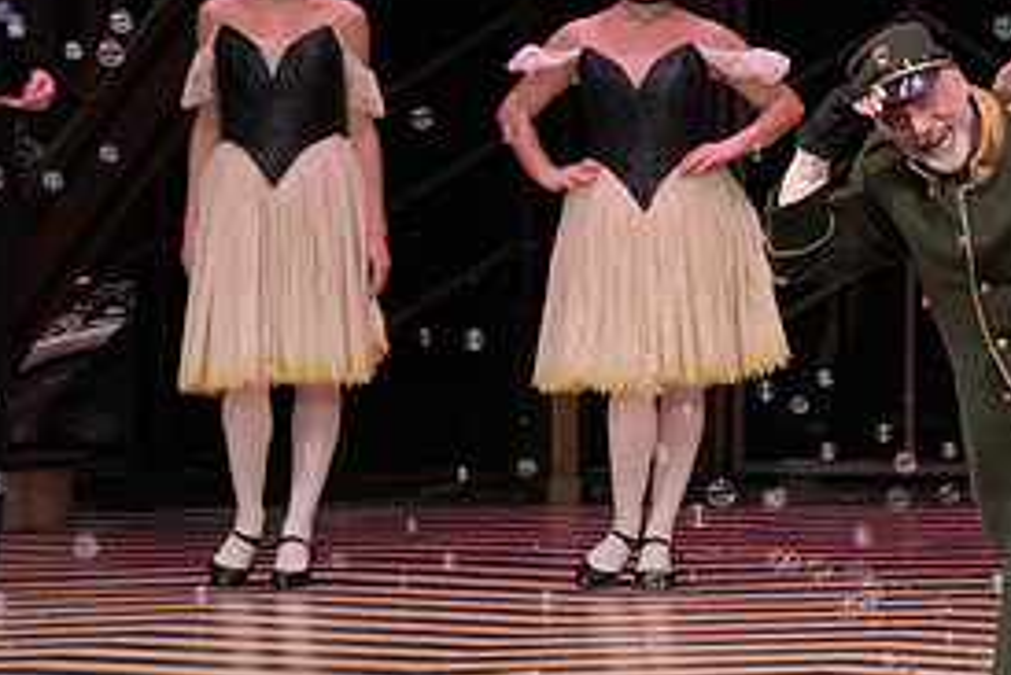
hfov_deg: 5.2
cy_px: 242
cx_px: 753
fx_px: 11126
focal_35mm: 396
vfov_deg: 3.5
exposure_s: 1/400
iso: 12800
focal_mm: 187
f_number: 18
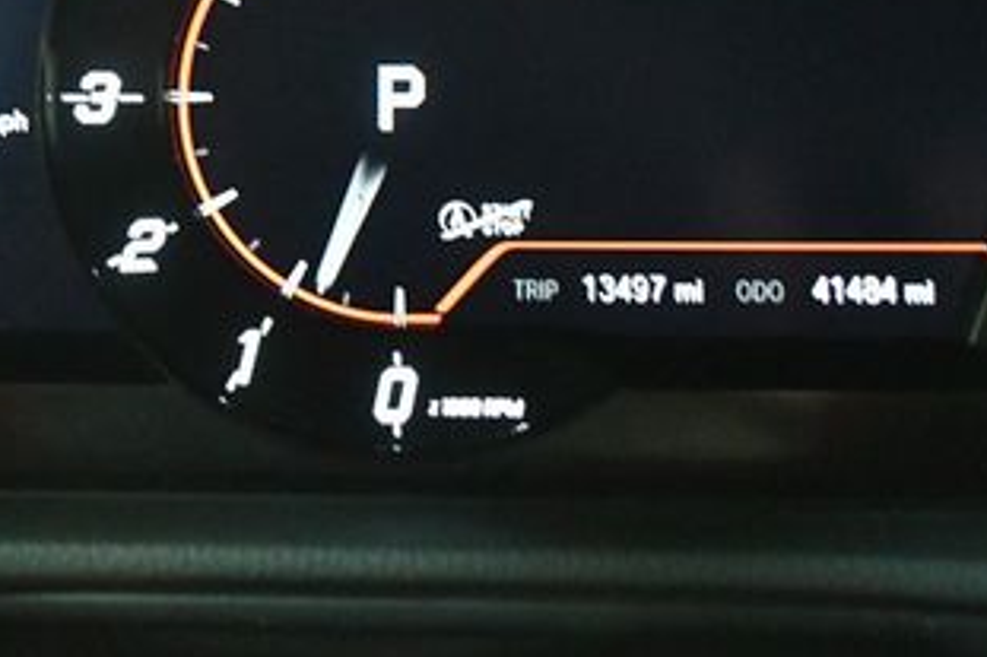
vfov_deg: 19.6
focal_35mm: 68
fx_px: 1863
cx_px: 371
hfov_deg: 29.6
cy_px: 73
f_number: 3.8
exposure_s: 1/50
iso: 12800
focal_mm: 22
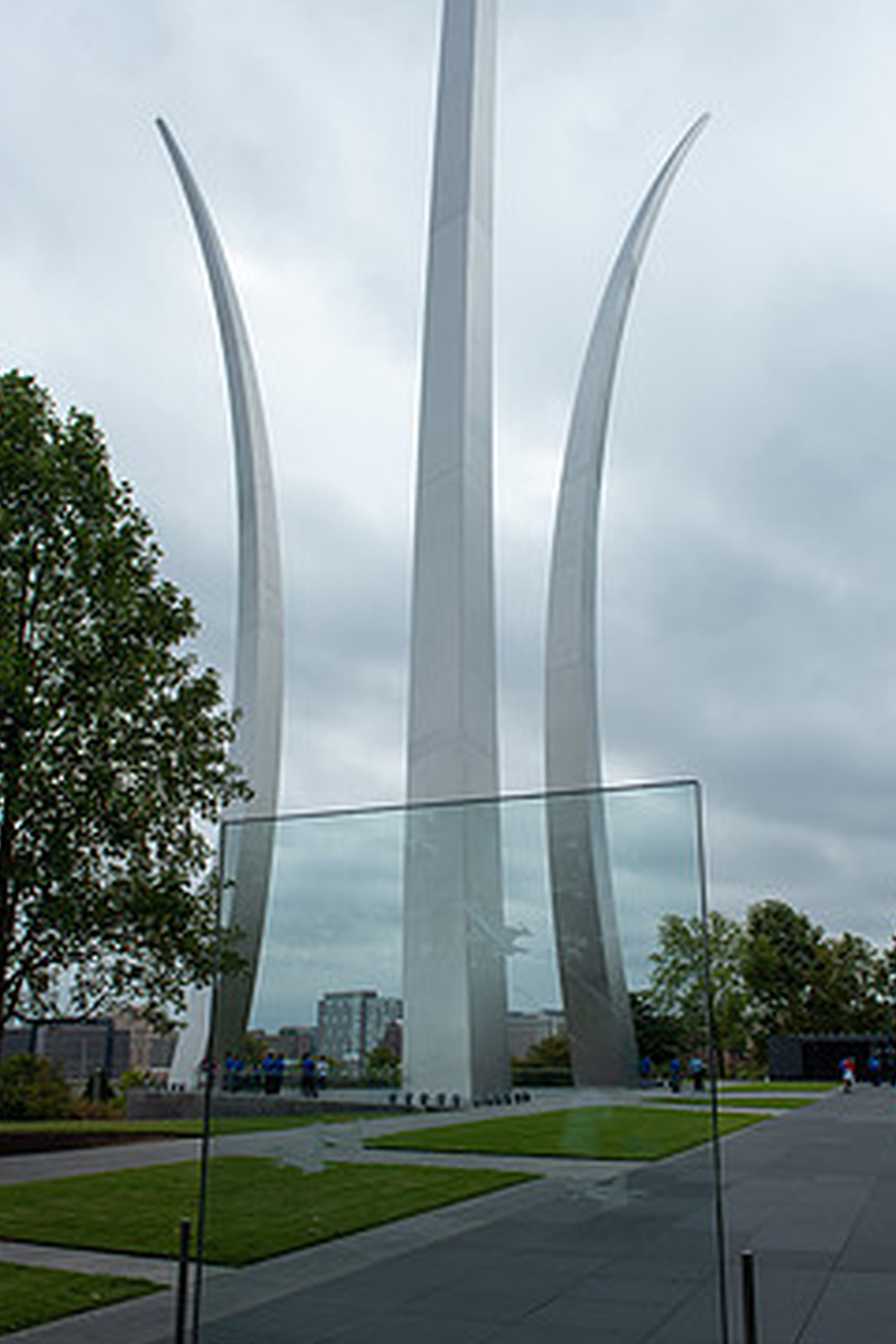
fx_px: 1120
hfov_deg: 43.6
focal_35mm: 30
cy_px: 732
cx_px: 485
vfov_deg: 61.8
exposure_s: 1/1600
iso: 200
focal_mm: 24
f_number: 5
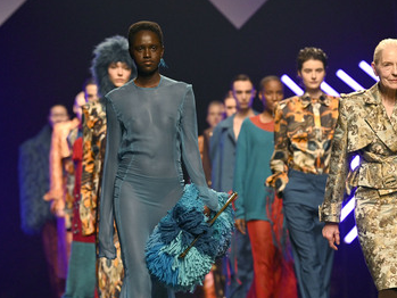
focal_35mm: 248
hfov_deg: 8.0
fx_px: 2845
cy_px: 148
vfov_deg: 6.0
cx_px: 242
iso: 5000
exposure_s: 1/1000
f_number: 5
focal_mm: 200
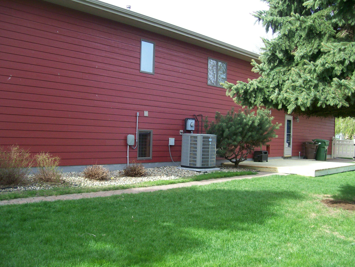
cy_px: 134
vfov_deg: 39.7
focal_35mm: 36
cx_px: 178
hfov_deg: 51.4
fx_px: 369
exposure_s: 1/335
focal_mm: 6
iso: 80
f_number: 2.7
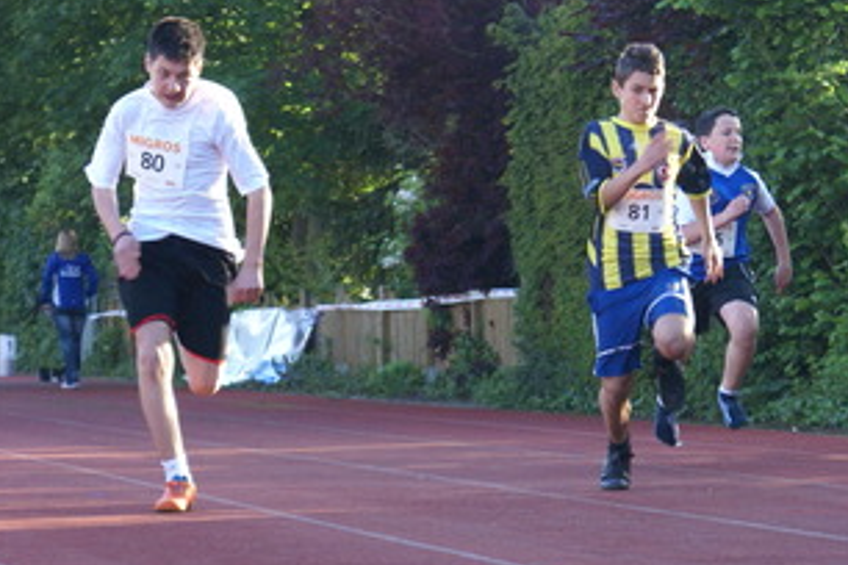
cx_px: 734
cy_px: 277
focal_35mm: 185
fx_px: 4357
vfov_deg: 7.4
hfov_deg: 11.1
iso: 640
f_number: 5.6
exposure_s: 1/250
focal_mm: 70
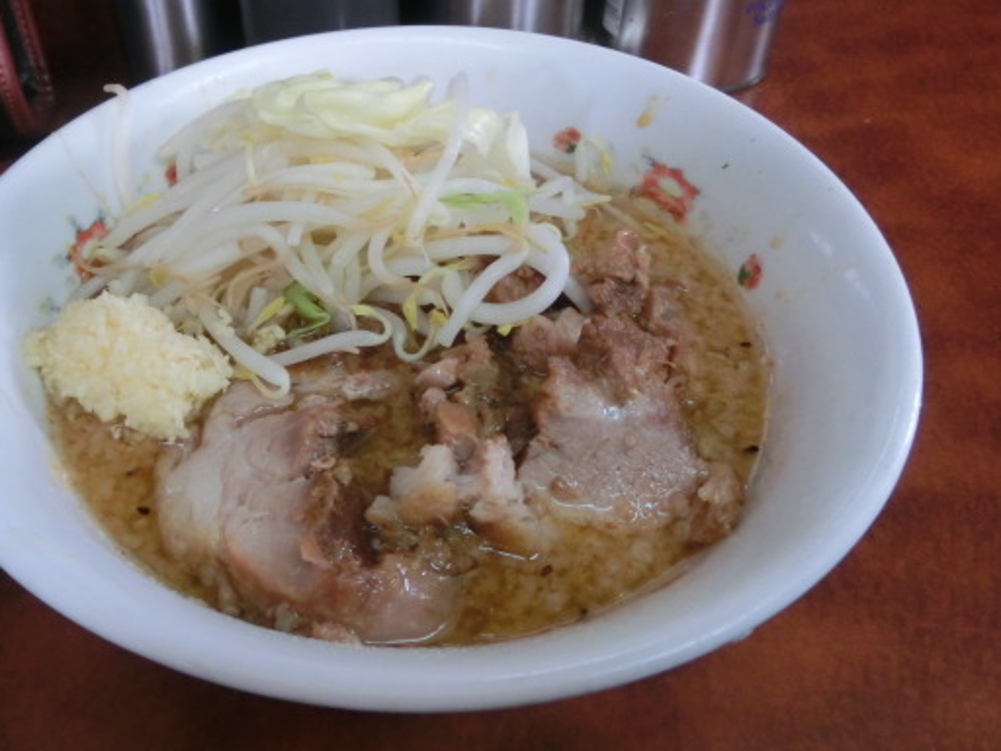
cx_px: 377
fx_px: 868
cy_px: 342
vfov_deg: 46.7
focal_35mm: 30
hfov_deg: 59.2
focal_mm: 4.24
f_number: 3
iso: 400
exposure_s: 1/125
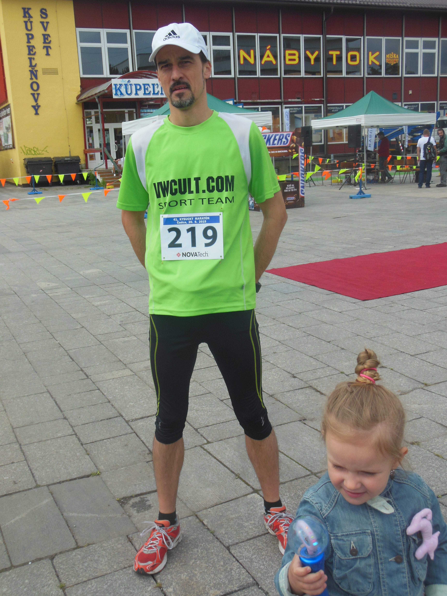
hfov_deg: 37.7
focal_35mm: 38
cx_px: 224
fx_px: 654
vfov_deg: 49.0
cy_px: 298
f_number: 3.6
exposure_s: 1/1000
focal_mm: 6.8
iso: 125
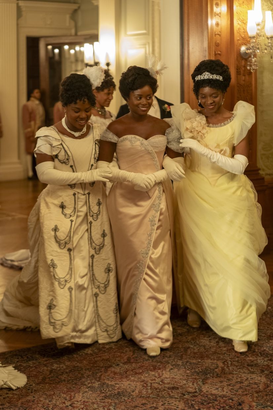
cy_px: 205
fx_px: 797
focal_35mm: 70
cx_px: 136
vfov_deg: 28.9
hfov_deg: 19.4
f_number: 3.2
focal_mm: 70
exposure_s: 1/100
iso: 6400
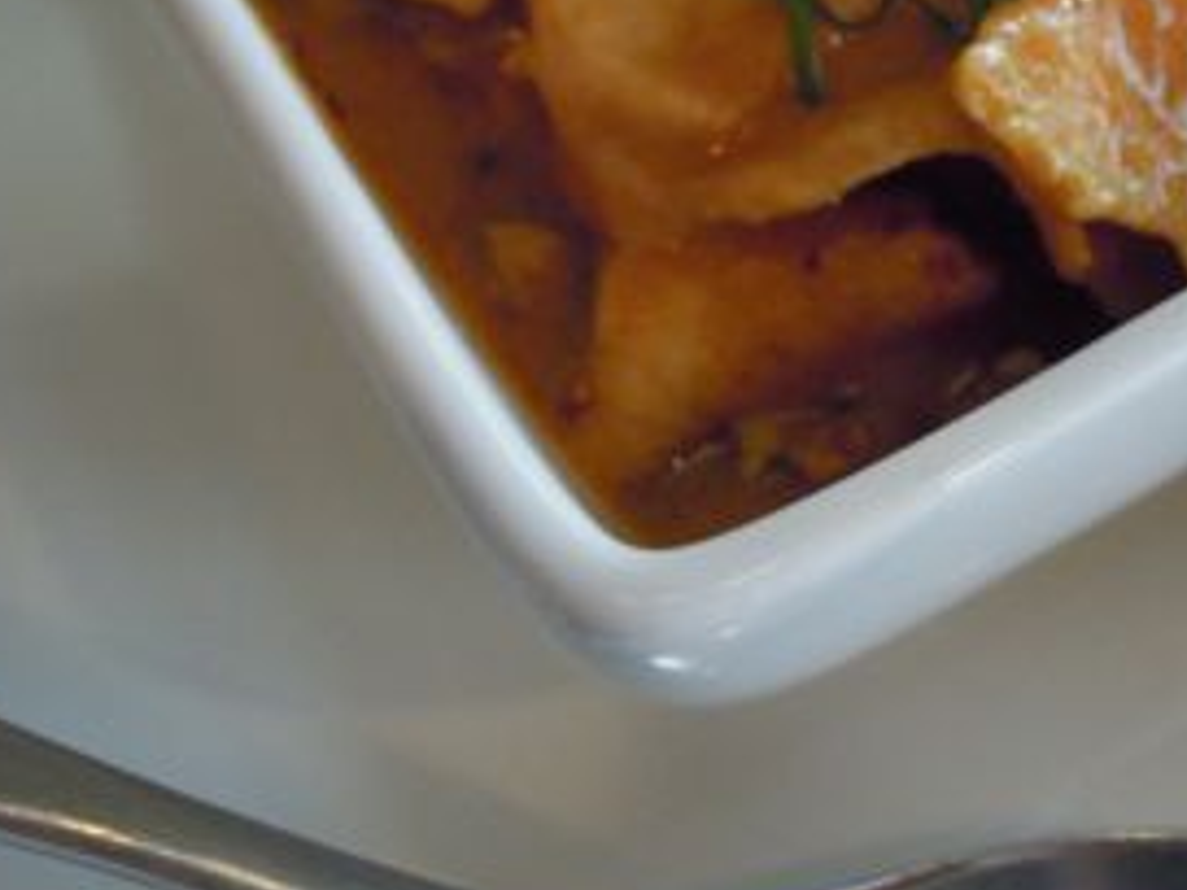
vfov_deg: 22.1
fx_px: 2263
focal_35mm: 66
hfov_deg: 28.3
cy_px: 231
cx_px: 1056
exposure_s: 1/25
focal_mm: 5
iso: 400
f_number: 2.7
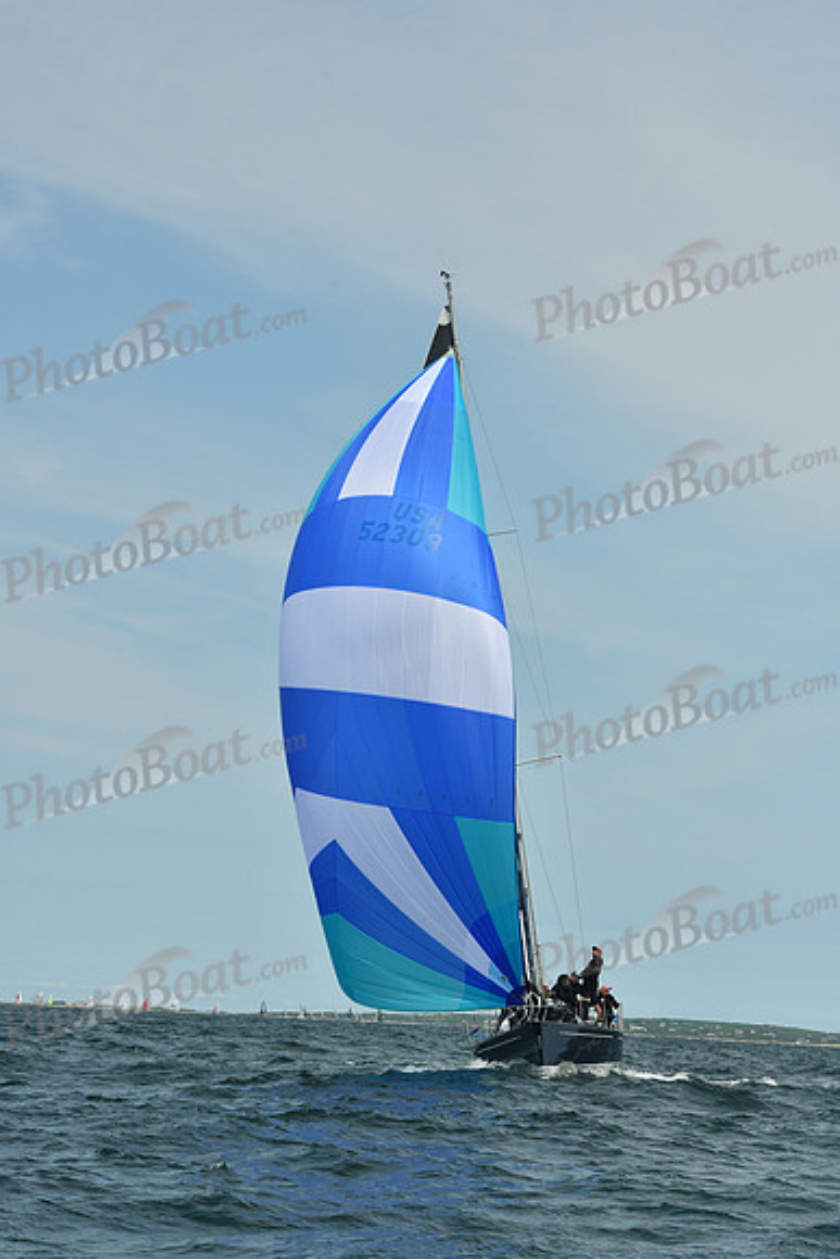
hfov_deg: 15.2
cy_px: 630
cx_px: 420
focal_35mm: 90
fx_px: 3148
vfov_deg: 22.6
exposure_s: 1/1250
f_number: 9
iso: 320
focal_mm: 90
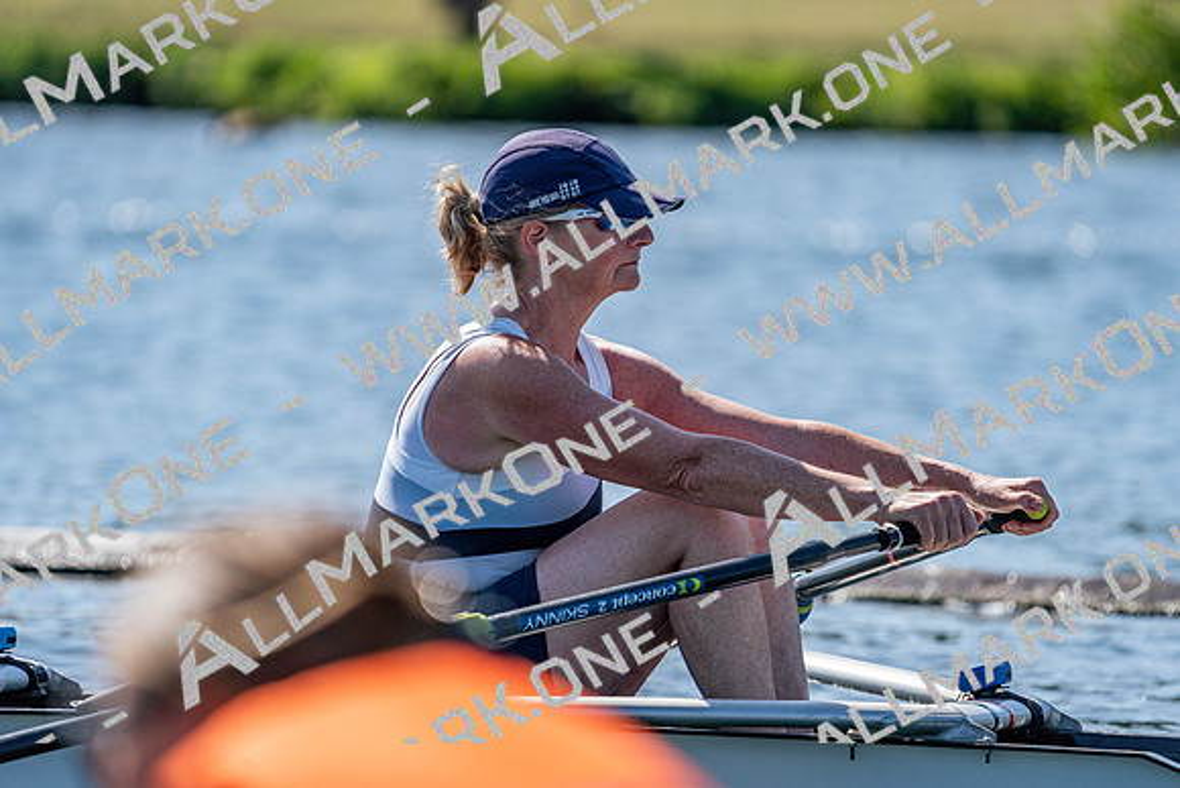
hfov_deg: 4.7
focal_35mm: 437
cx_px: 590
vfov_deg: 3.1
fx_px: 14327
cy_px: 394
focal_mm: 437
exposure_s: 1/2000
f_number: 6.3
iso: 320
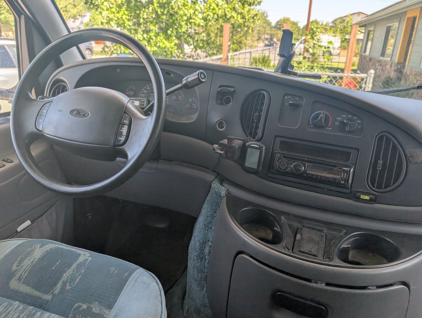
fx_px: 293
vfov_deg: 56.9
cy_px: 159
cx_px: 211
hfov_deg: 71.5
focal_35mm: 24
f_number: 1.68
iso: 16
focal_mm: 6.9
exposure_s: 1/146
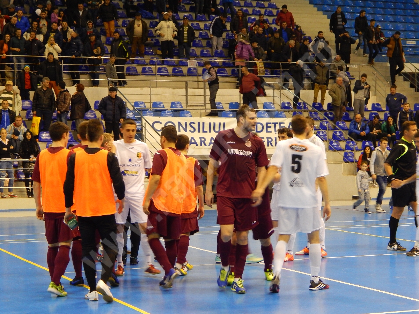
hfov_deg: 23.0
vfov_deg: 17.4
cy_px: 157
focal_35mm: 85
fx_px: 1029
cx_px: 210
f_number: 4.3
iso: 400
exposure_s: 1/30
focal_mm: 15.3
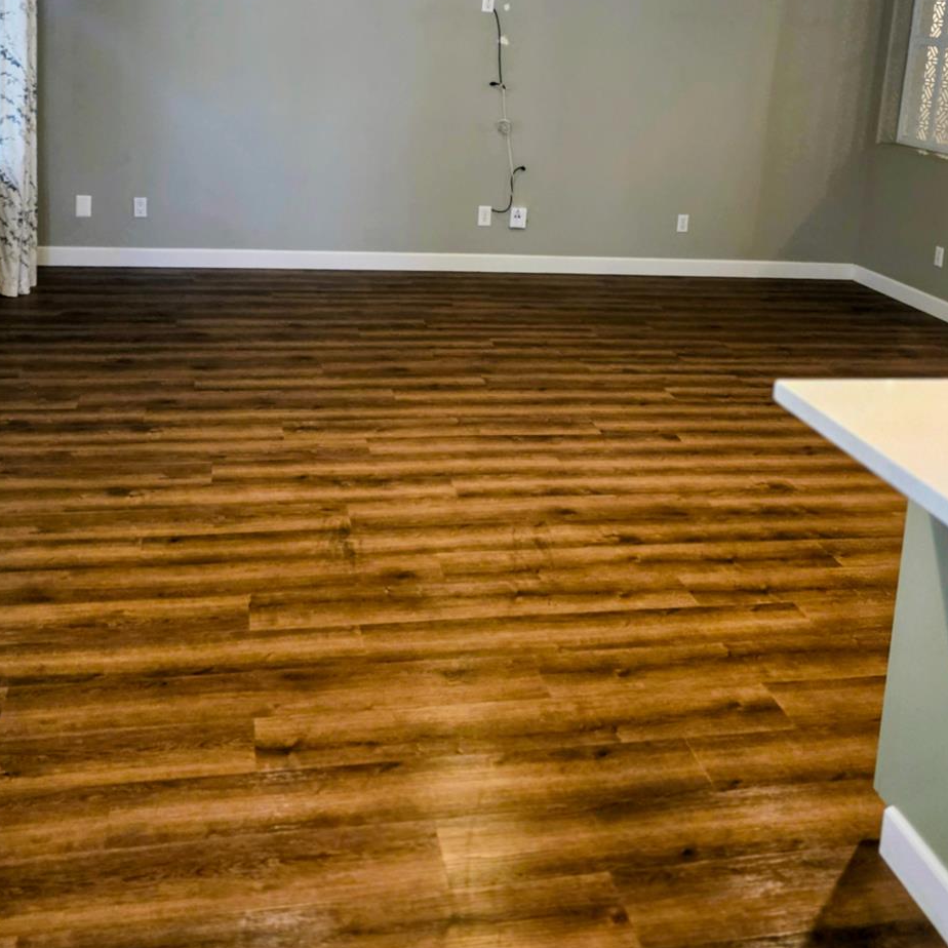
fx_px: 1022
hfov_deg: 49.7
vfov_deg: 47.2
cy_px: 194
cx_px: 500
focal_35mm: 33
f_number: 1.7
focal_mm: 6.25
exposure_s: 1/120
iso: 800
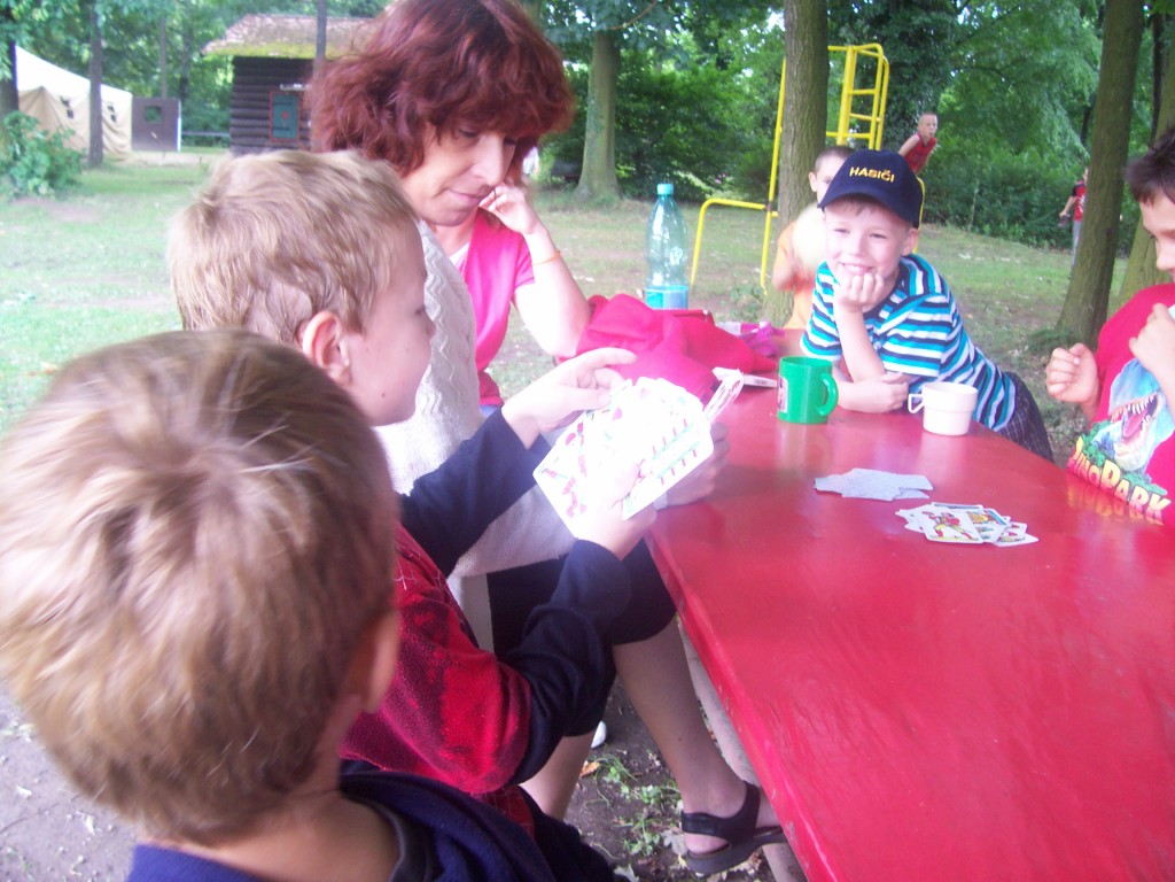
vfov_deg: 41.8
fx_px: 1154
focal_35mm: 34
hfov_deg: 54.0
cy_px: 441
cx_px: 588
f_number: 2.7
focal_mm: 5.6
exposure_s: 1/32
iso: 97
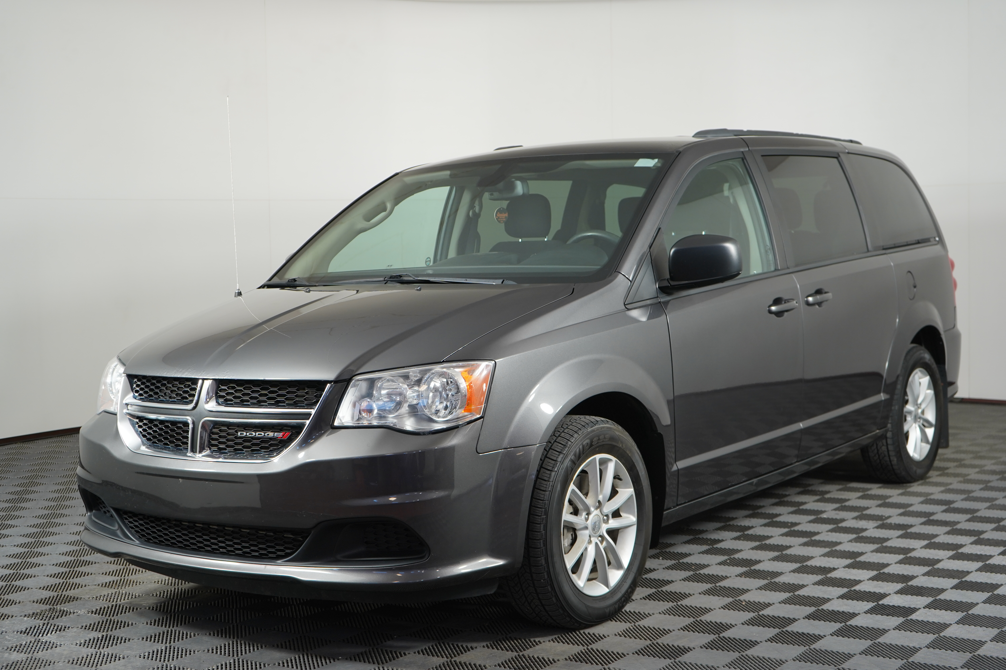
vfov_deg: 27.5
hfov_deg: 40.3
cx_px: 503
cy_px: 335
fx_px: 1369
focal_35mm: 49
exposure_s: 1/160
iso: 500
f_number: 4.5
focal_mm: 49
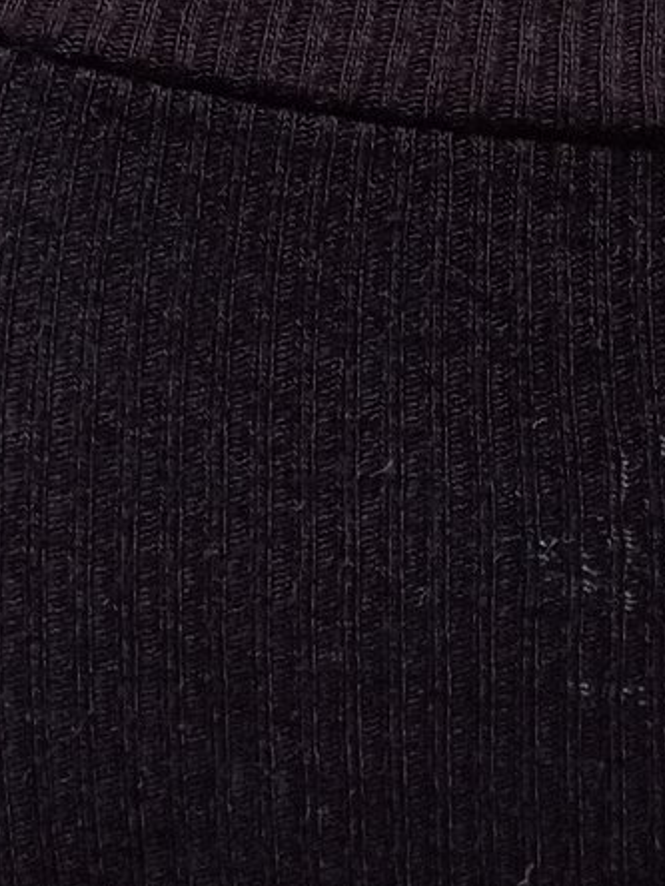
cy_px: 389
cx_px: 521
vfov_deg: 14.6
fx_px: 3458
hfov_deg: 11.0
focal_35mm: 135
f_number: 1.8
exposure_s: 1/204
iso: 102
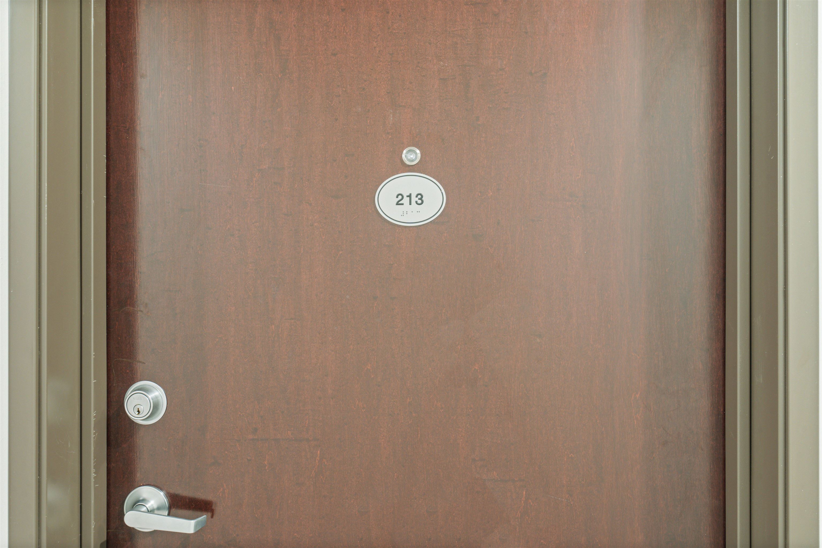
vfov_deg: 38.9
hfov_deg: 55.8
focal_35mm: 34
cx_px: 411
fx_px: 776
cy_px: 274
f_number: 10
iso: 800
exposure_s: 10
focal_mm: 34
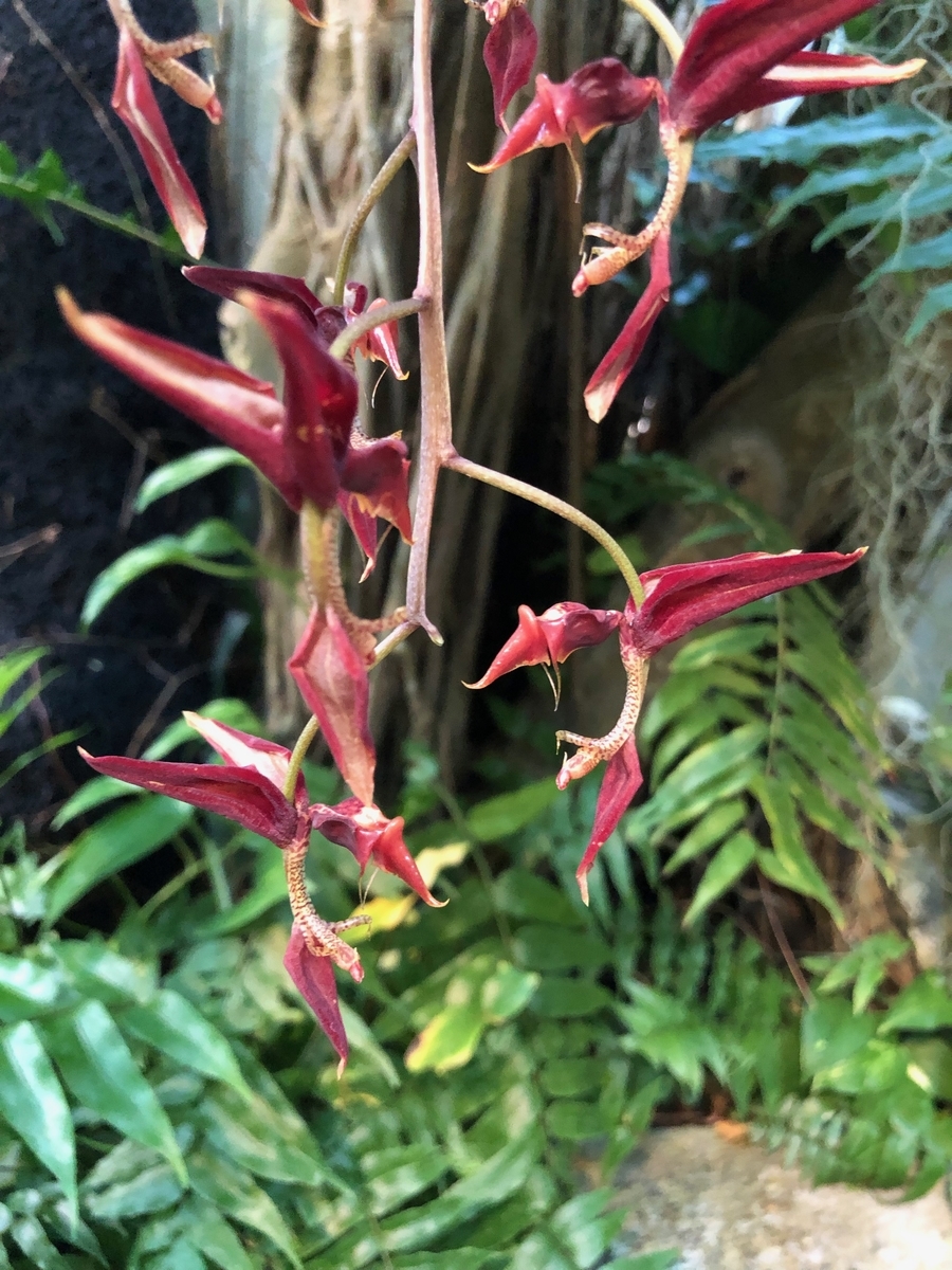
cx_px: 476
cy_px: 635
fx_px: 1027
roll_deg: +0.4
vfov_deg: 63.4
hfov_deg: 49.7
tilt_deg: -6.3
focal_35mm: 28
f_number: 1.8
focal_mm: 3.99
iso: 80
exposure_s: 1/4
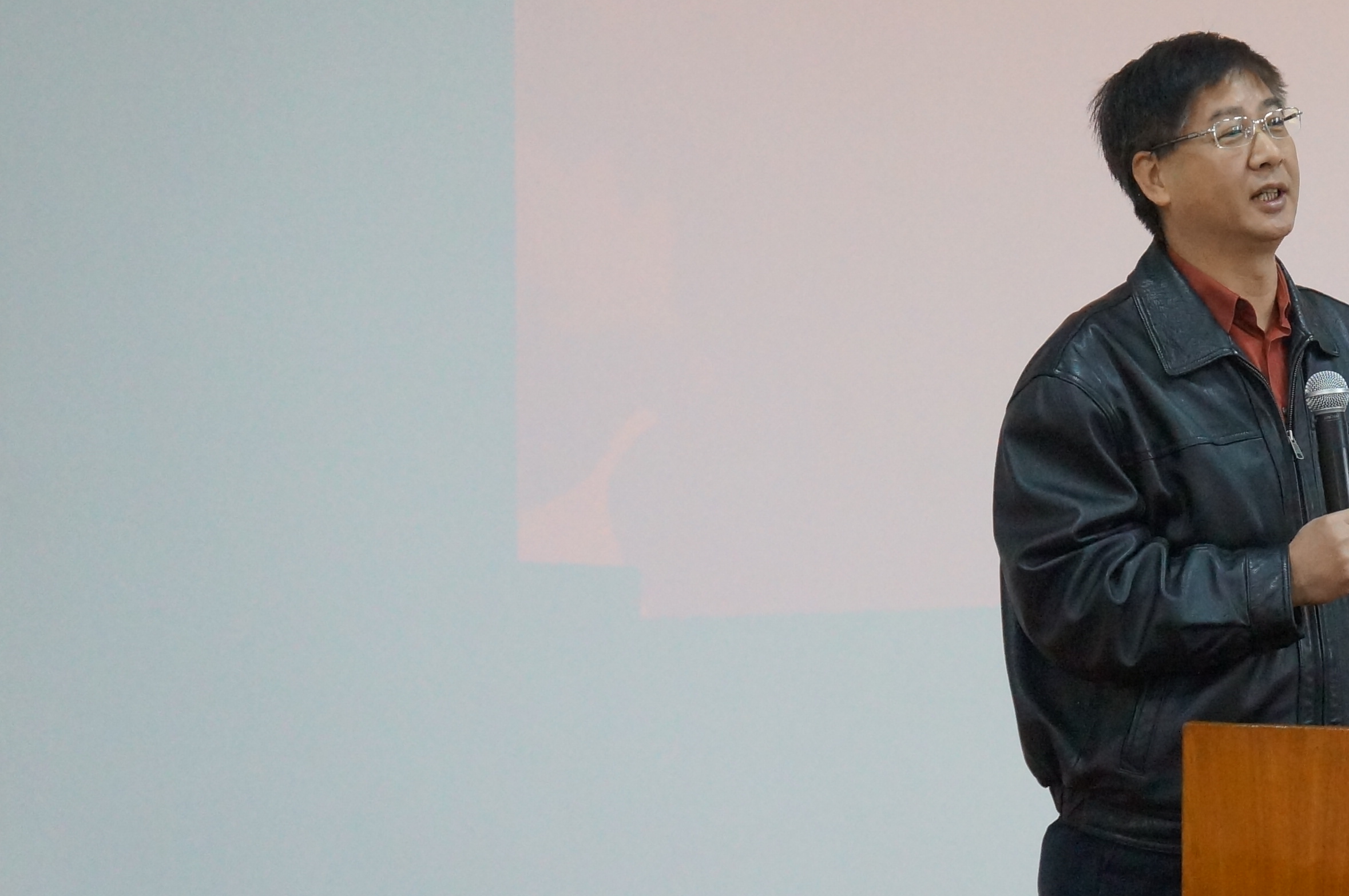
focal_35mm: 100
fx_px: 3743
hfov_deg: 19.9
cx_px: 1323
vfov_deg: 13.6
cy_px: 268
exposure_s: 1/80
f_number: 4
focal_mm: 32
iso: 3200
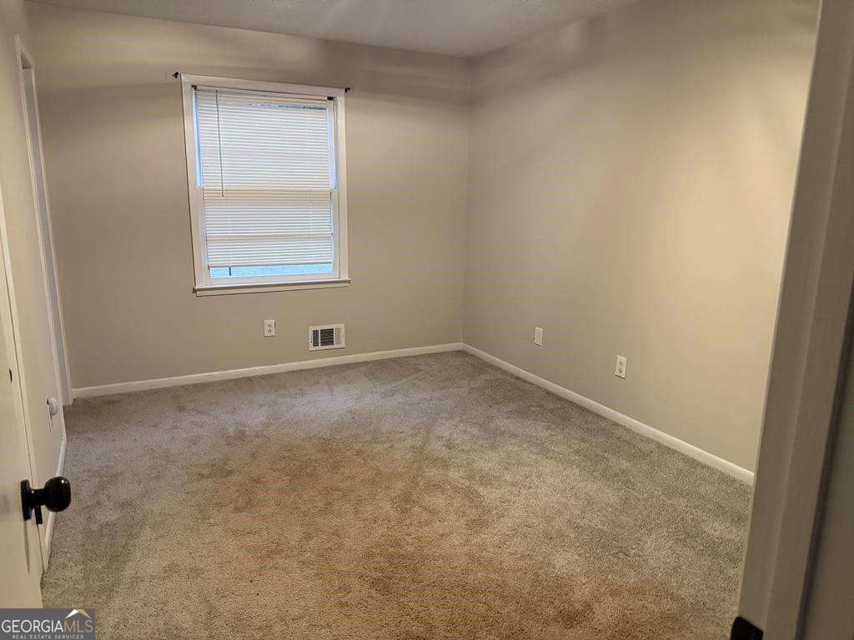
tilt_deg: -11.9
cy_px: 320
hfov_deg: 71.6
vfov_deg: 56.8
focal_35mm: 24
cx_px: 427
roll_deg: -1.5
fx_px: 592
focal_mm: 6.76
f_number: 1.78
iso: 640
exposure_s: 1/40
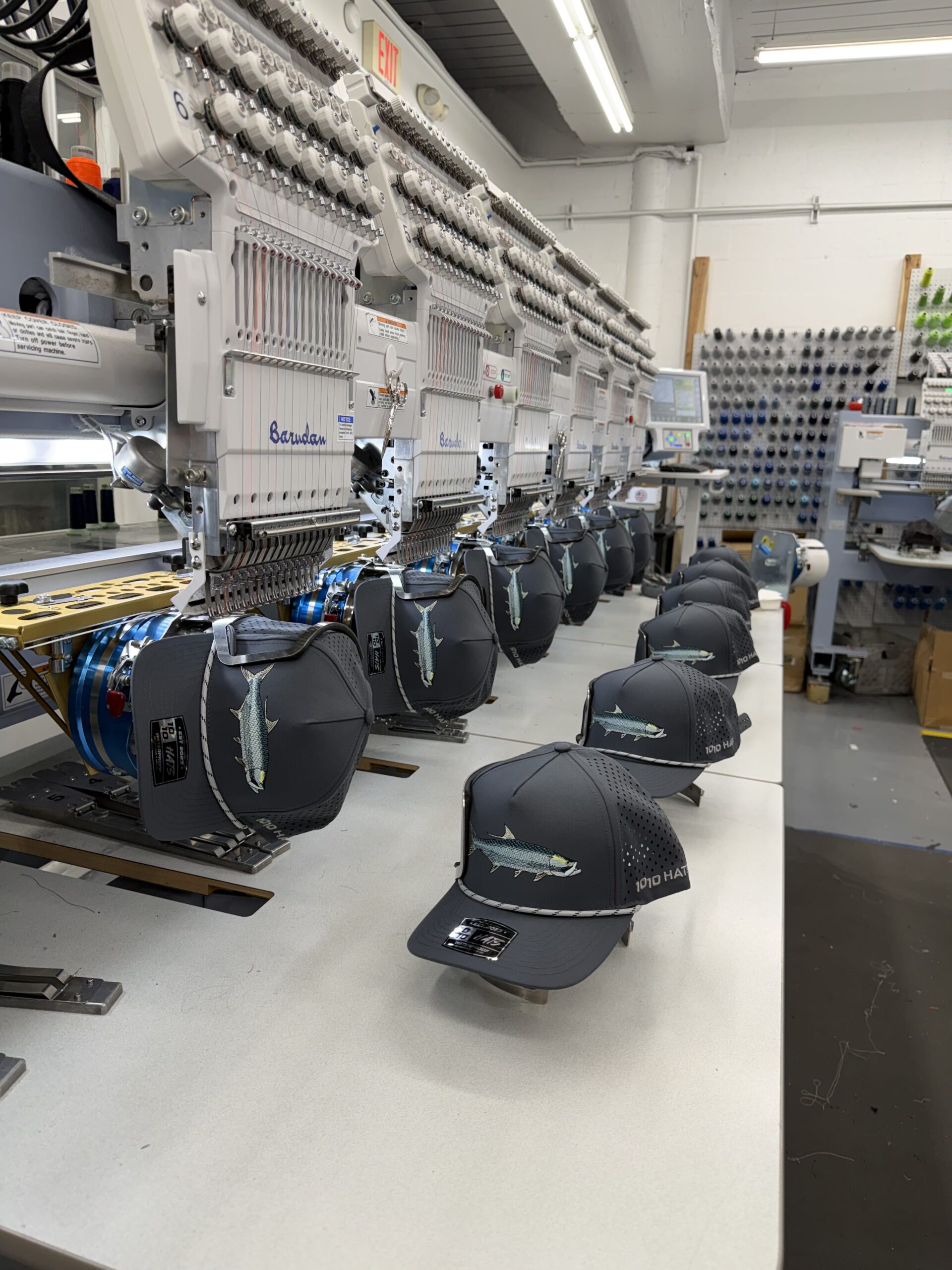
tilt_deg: -13.1
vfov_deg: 71.6
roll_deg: -2.1
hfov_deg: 56.8
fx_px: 880
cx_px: 476
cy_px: 635
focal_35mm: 24
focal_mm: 6.76
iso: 64
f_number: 1.78
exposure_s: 1/120
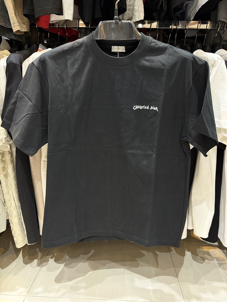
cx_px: 114
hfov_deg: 56.8
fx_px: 210
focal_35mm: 24
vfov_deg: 71.6
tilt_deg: -12.1
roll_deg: +0.0
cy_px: 151
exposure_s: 1/33
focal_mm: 6.76
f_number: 1.78
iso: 640
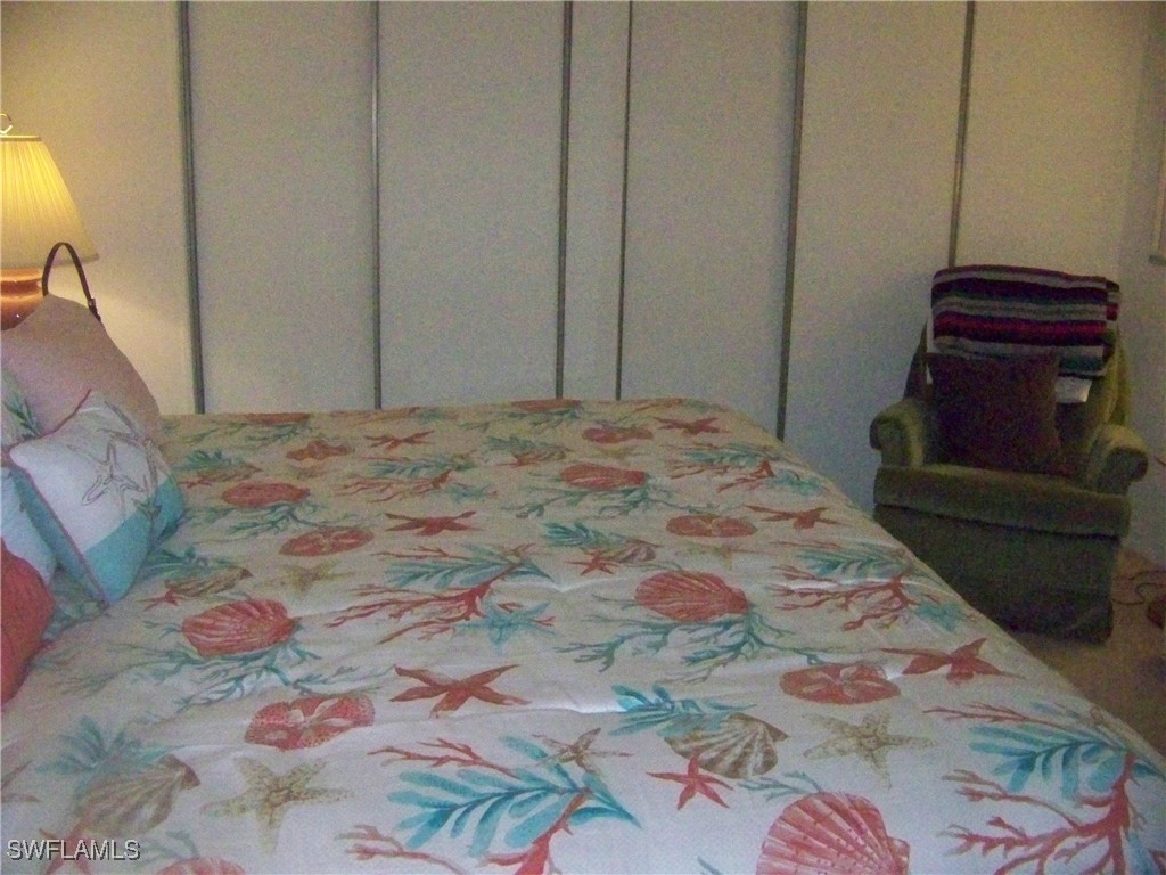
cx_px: 583
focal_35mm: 36
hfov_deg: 51.4
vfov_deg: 39.7
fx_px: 1213
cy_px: 438
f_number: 2.8
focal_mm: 5.85
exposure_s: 1/500
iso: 1600
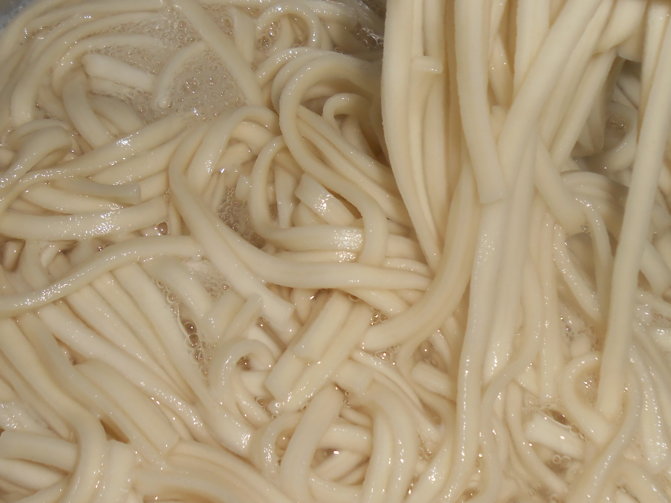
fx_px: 930
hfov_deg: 39.7
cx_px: 344
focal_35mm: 48
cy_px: 232
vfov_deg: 30.3
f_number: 11.5
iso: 80
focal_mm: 4.6
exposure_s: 1/25
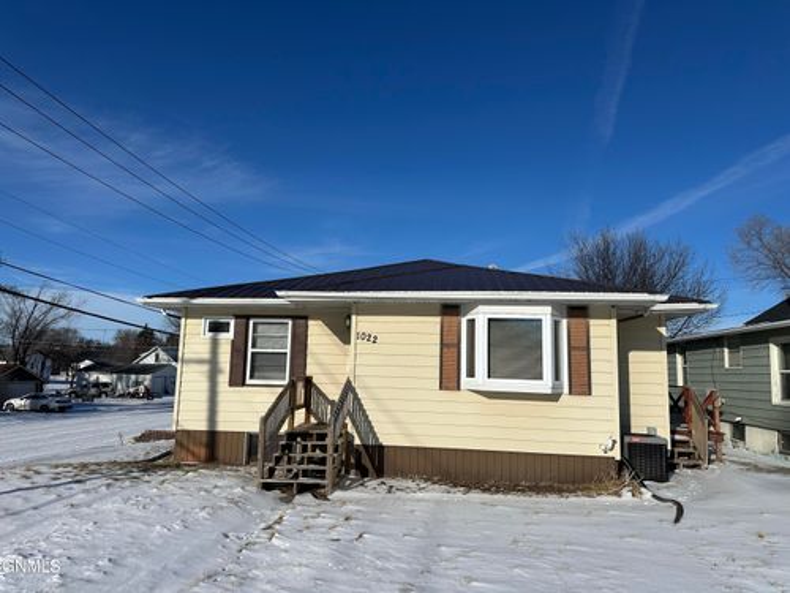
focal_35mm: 24
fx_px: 548
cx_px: 395
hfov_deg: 71.6
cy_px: 296
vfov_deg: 56.8
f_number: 1.78
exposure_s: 1/12048
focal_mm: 6.86
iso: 80
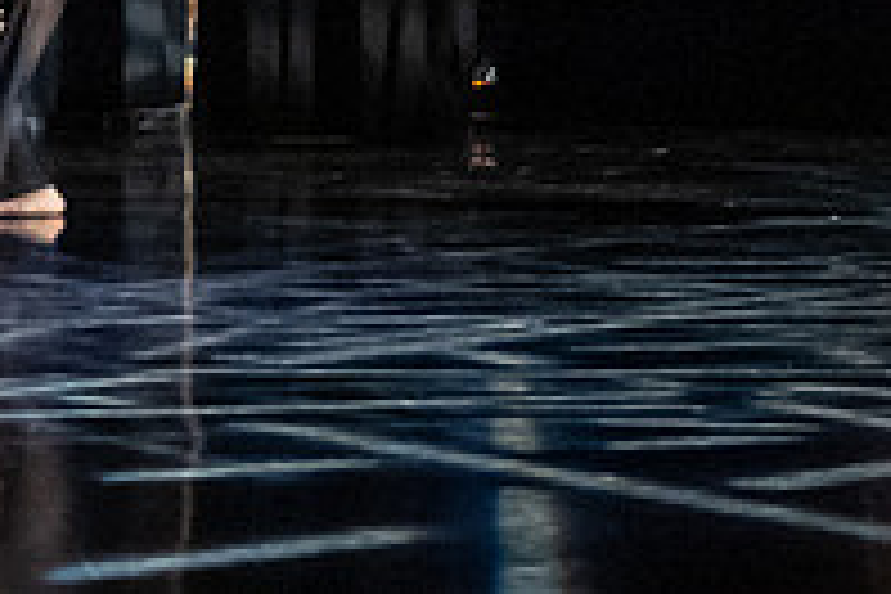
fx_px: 3910
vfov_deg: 8.5
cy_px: -272
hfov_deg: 11.9
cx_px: 1667
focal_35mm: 158
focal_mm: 28
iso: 6400
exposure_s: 1/100
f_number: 2.8
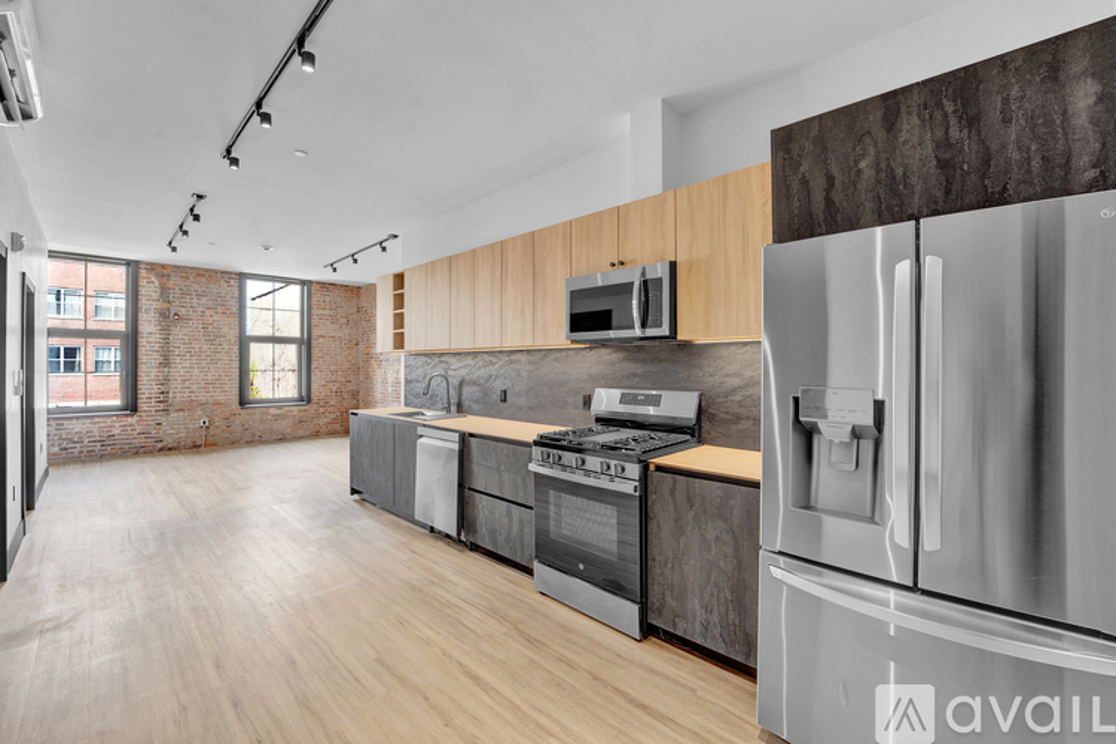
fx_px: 434
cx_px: 558
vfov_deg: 81.2
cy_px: 372
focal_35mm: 14
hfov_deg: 104.3
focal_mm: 14
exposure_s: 1/5
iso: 400
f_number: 8
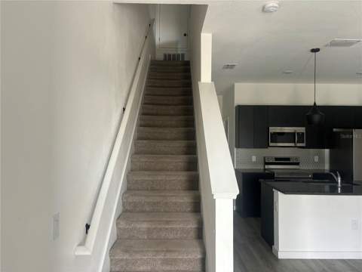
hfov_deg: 67.3
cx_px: 181
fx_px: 272
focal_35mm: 26
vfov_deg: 53.1
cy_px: 136
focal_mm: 5.96
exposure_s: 1/60
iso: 200
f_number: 1.6
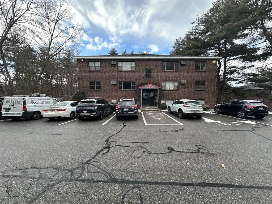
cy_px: 102
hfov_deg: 102.1
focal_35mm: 14
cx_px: 136
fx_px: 110
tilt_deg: -4.2
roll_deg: +0.6
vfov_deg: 85.7
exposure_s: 1/131
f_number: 2.2
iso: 40
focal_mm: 2.22
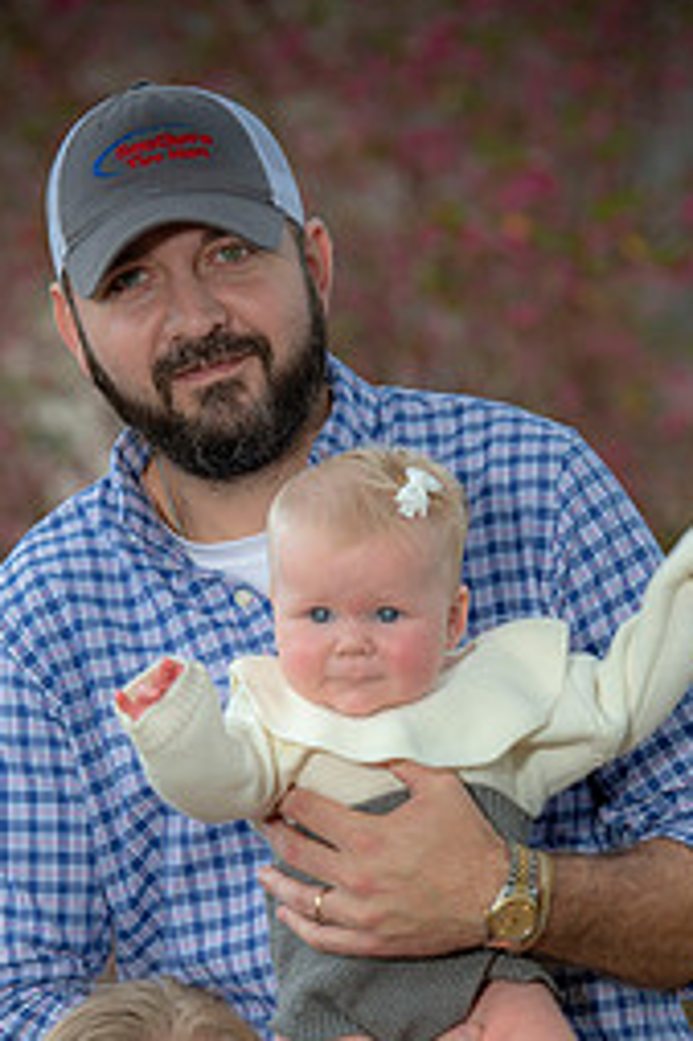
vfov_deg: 8.3
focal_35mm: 248
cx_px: 346
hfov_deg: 5.5
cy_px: 861
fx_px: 7170
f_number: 4
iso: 160
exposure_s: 1/200
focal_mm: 140
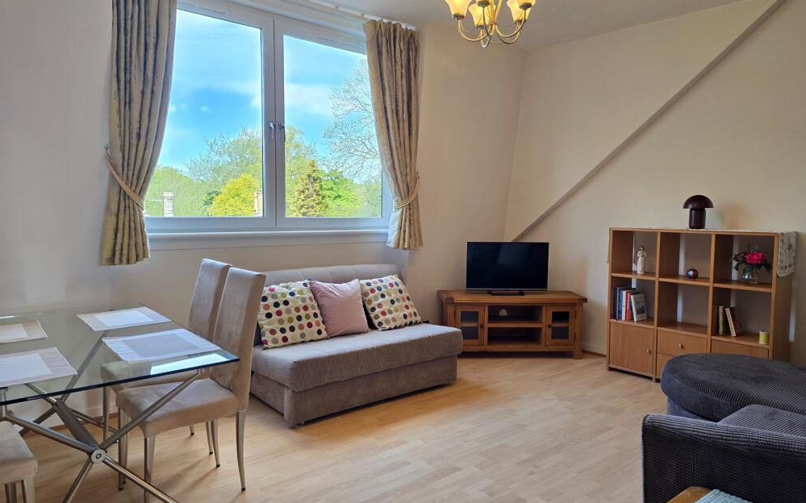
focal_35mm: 25
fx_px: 549
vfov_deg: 49.3
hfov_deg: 72.5
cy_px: 247
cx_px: 395
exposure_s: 1/66
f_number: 1.7
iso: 125
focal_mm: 6.3
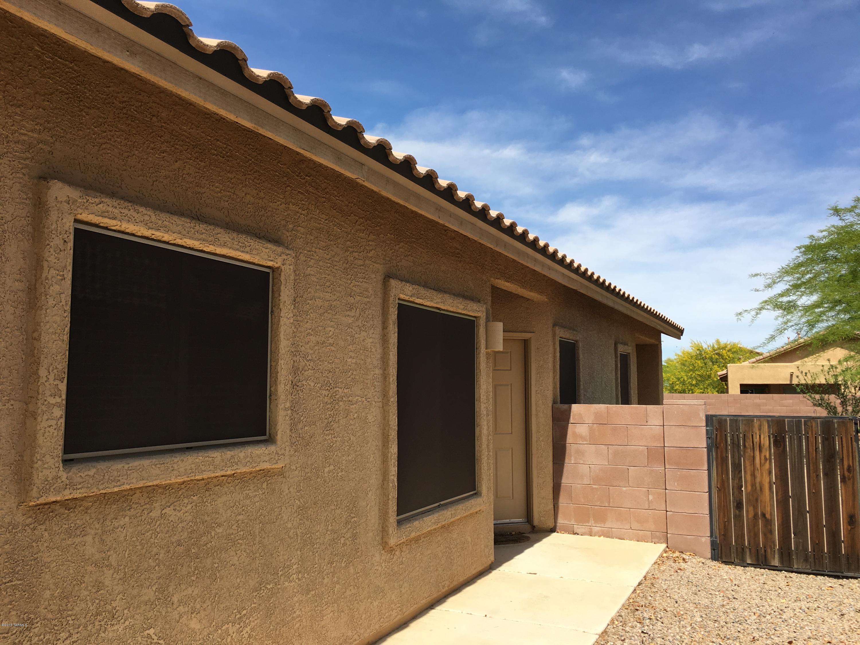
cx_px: 430
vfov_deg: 48.2
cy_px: 322
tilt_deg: +6.0
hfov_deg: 61.7
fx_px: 720
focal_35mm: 29
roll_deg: -0.5
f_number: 2.2
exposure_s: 1/1399
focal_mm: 4.15
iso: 25
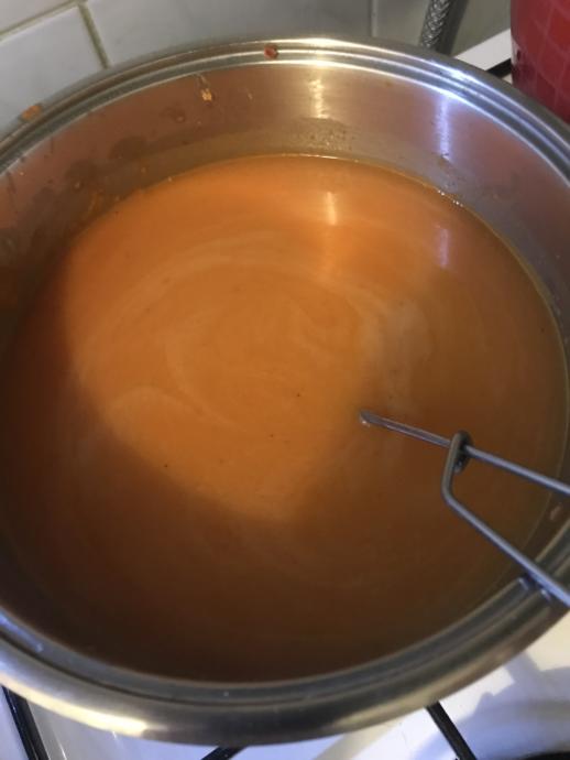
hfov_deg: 49.8
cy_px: 380
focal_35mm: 28
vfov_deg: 63.4
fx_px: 614
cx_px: 285
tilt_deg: -61.5
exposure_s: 1/4
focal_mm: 3.99
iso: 100
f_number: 1.8
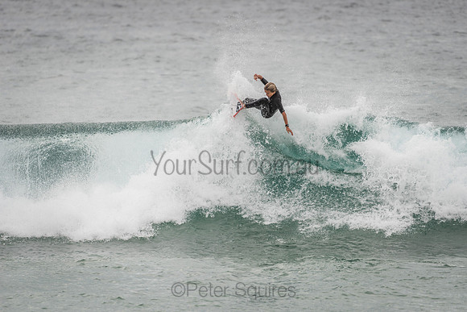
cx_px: 234
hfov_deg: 4.9
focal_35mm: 420
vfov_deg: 3.3
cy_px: 156
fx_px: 5449
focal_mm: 420
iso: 250
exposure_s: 1/2000
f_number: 5.6
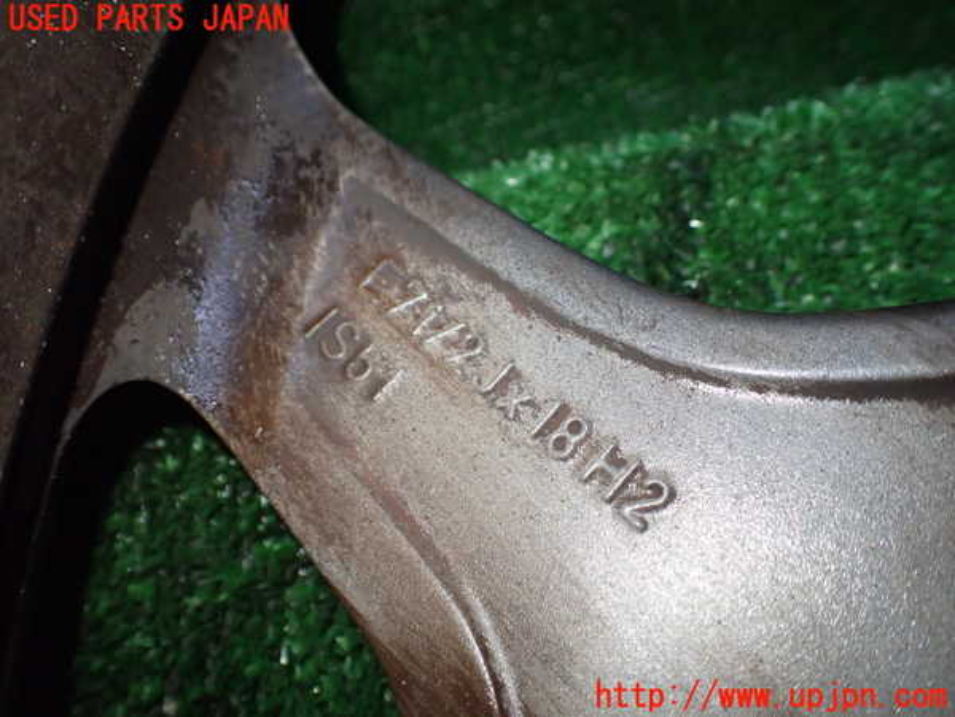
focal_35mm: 30
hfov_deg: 60.0
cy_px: 358
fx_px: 828
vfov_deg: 46.8
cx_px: 478
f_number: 2.3
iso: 640
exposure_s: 1/125
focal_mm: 5.4
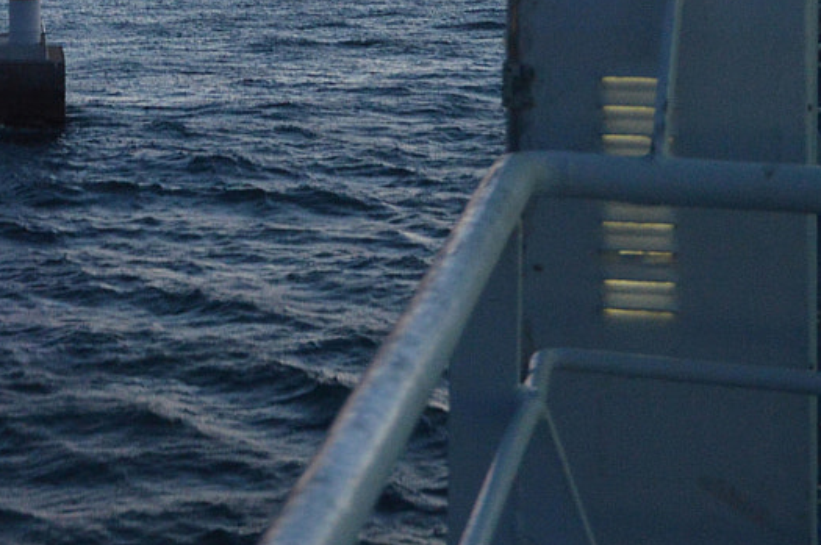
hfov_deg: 15.8
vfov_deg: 10.4
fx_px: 2916
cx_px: 28
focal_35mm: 128
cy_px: -229
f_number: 4
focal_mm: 28
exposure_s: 1/15
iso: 900
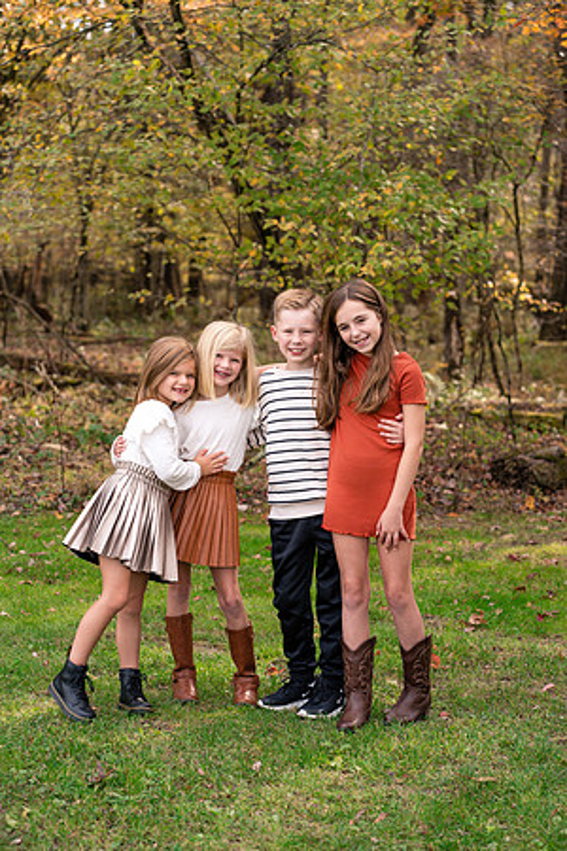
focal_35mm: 85
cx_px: 284
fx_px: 2008
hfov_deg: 16.1
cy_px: 426
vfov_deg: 23.9
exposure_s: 1/1000
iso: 400
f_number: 4.5
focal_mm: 85
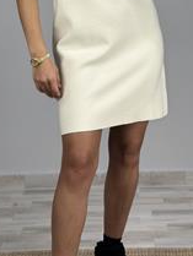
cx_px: 134
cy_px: 18
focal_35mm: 95
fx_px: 706
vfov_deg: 20.2
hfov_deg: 15.5
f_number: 1.78
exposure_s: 1/100
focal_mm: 6.86
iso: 80
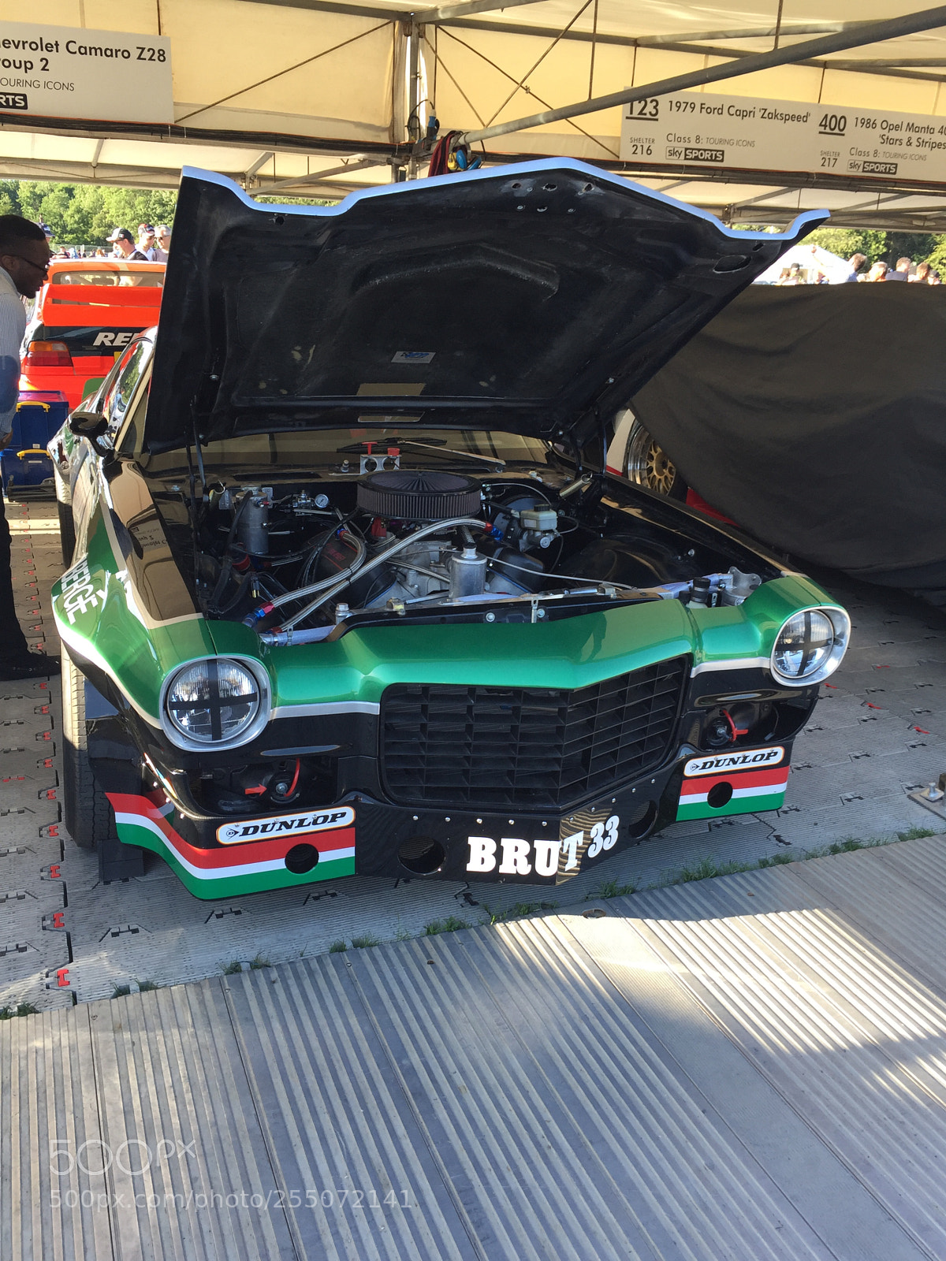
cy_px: 630
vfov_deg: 61.7
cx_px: 473
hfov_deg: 48.2
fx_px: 1057
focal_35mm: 29
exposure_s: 1/168
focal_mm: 4.15
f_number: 2.2
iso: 32
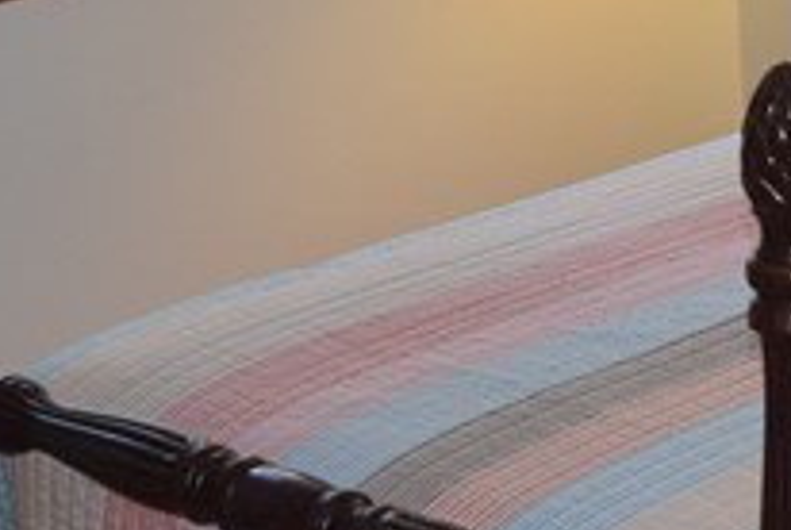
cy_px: 10
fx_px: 3279
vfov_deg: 9.2
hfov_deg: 13.3
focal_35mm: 149
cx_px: 1006
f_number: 4.5
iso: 800
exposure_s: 1/80
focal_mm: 20
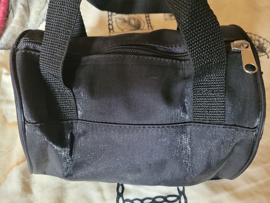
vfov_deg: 53.1
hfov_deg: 67.3
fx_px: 203
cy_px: 102
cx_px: 135
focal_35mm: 26
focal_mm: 5.4
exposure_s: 1/33
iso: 640
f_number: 1.8
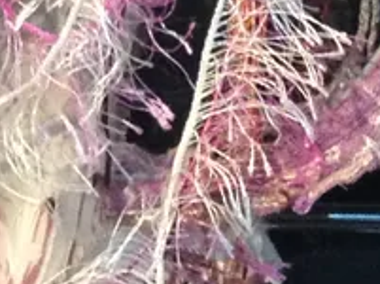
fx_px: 2597
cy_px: 61
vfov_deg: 6.2
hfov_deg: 8.3
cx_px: 484
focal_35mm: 237
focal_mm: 4.12
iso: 320
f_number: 2.4
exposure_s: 1/20
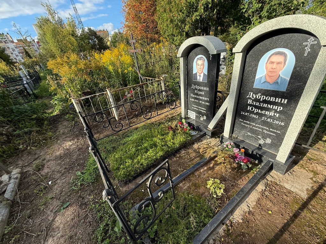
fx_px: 132
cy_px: 122
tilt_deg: -28.3
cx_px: 163
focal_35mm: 14
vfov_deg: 85.7
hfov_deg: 102.1
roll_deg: +10.2
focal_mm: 2.22
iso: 64
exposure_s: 1/770
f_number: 2.2
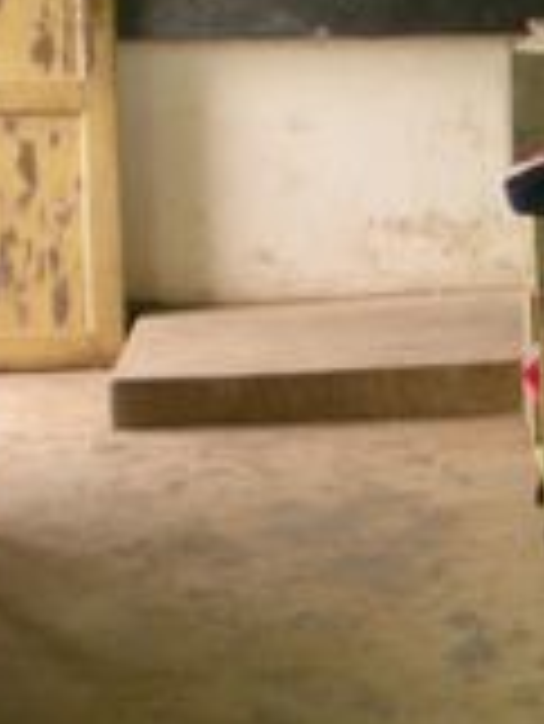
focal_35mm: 118
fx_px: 2469
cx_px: 989
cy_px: 178
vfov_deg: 16.6
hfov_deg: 11.6
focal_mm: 6.3
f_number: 3.1
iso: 200
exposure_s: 1/42.4
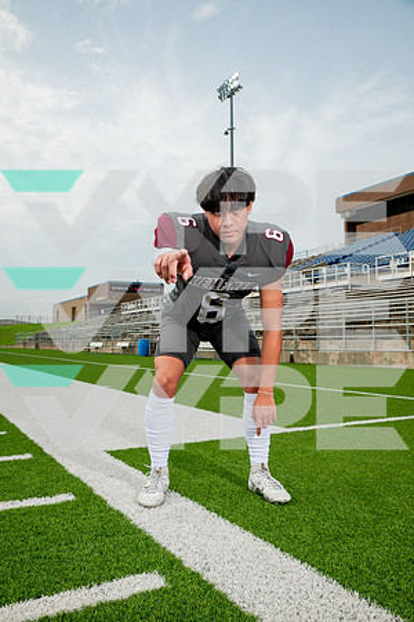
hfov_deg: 41.1
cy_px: 311
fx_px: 552
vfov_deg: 58.7
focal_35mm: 32
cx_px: 207
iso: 125
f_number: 7.1
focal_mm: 32
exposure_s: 1/320
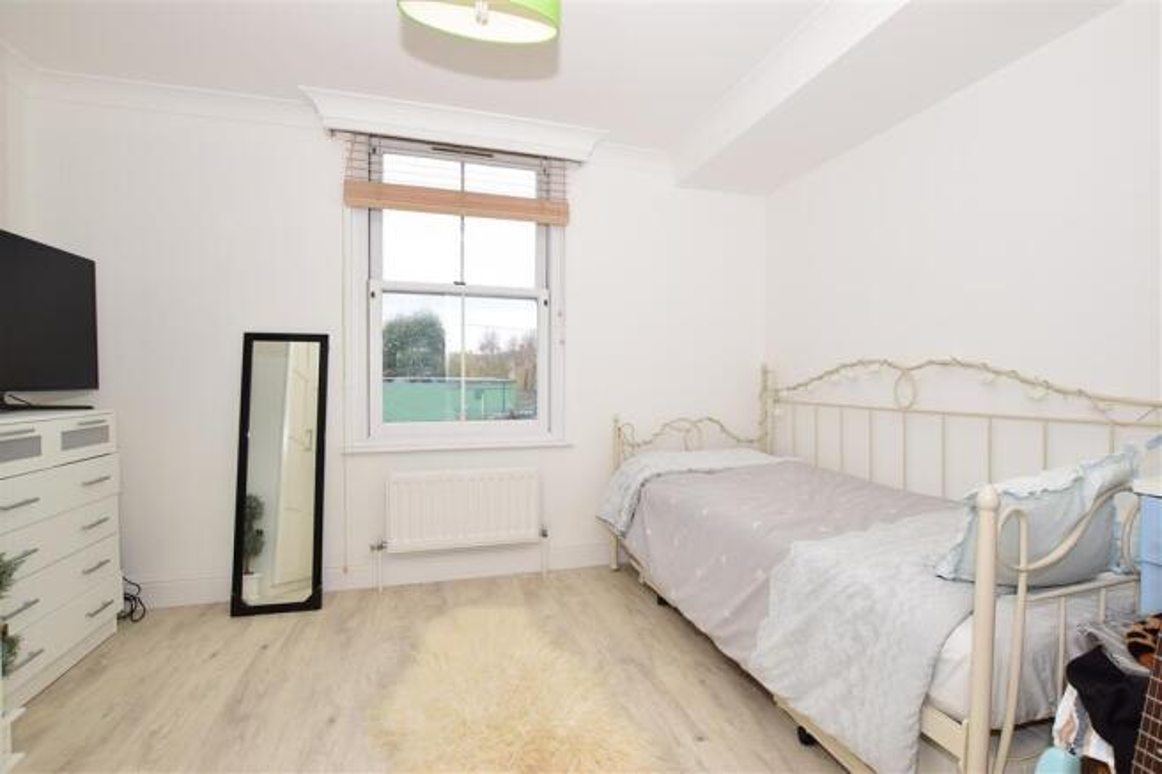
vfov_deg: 77.3
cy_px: 387
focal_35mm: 15
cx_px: 581
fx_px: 484
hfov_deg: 100.4
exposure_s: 1/80
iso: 400
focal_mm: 10
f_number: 8
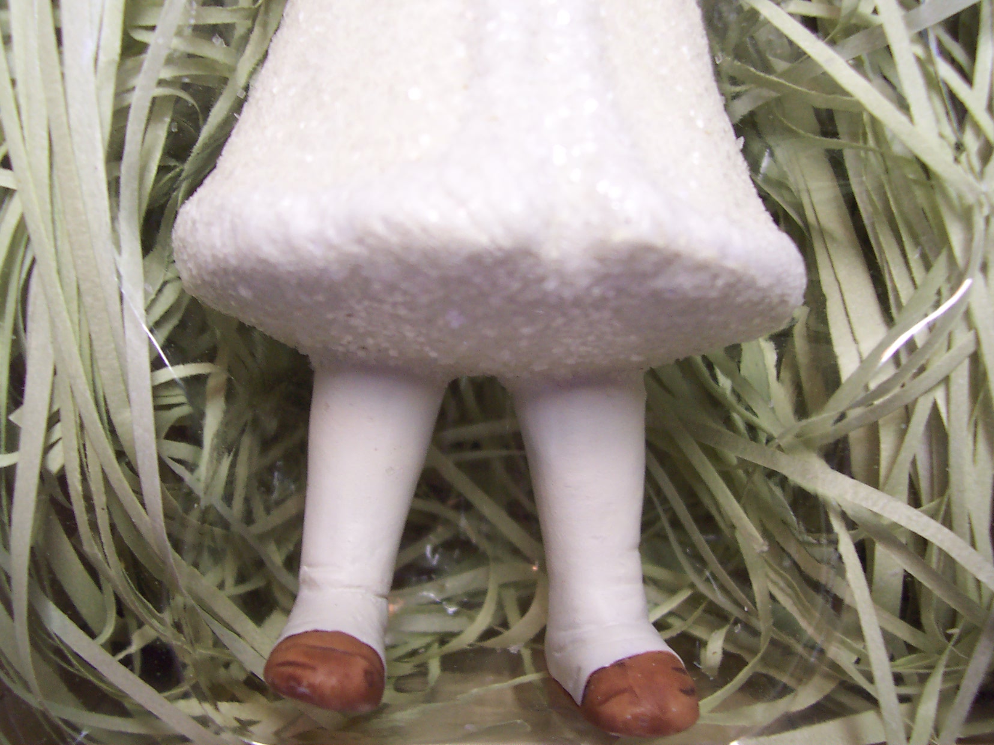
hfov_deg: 50.1
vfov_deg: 38.7
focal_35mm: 37
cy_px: 372
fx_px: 1062
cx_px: 497
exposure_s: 1/30
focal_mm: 5.6
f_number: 2.8
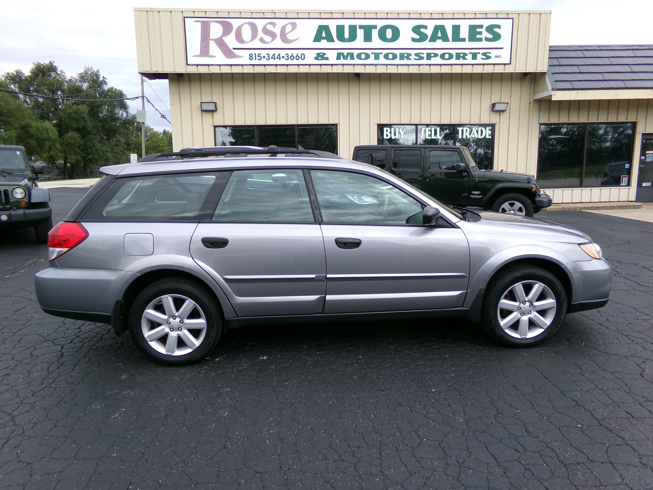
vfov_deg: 56.8
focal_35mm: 24
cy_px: 245
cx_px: 326
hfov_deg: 71.6
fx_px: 453
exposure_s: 1/450
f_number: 3.7
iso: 100
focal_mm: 4.3
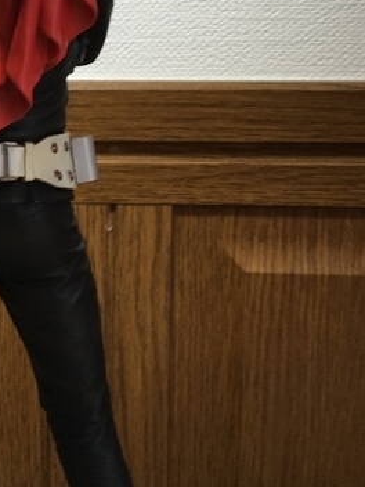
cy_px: 145
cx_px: -26
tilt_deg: -7.0
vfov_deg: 29.1
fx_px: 928
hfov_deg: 21.2
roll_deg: +1.2
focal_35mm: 66
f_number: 2.2
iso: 32
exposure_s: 1/60
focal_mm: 4.15
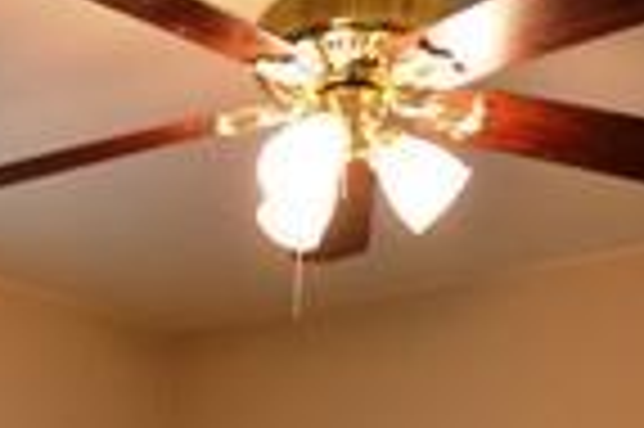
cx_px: 41
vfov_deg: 16.9
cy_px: 761
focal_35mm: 67
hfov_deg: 28.7
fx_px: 1197
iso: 640
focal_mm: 10
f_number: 4
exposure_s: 1/60
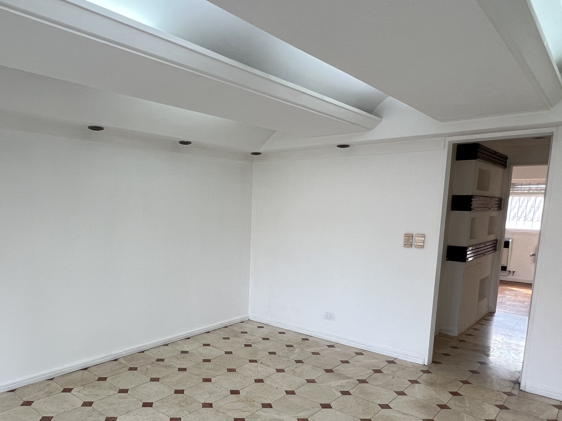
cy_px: 270
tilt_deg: -9.1
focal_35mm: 24
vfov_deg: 56.0
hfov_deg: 70.6
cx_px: 214
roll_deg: -1.4
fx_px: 390
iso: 100
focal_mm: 1.57
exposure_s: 1/99
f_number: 1.8
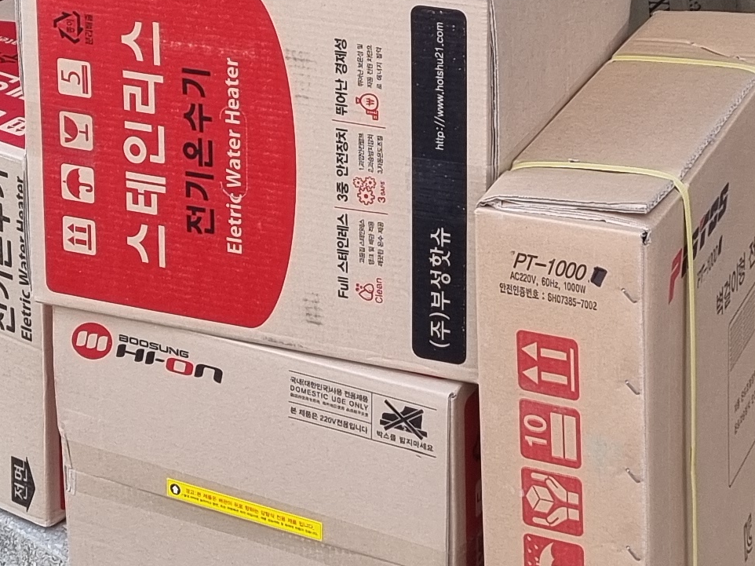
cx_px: 386
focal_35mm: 109
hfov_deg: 18.0
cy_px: -169
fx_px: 2377
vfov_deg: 13.1
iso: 50
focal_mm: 5.4
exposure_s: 1/193
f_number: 1.8
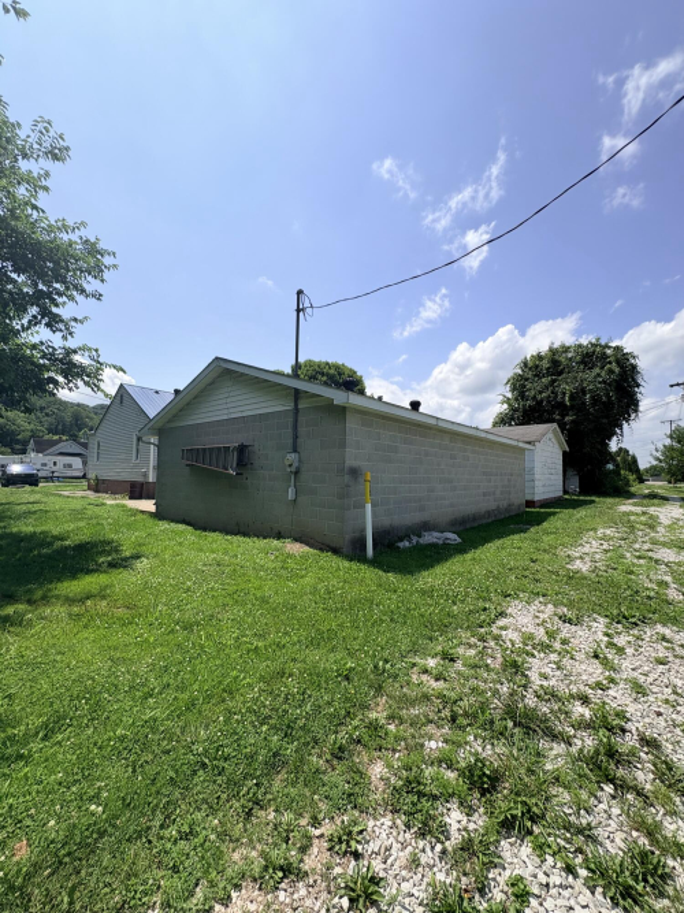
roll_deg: -1.6
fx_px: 369
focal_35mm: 14
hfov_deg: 85.7
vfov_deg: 102.1
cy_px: 456
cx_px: 342
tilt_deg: +3.2
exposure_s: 1/2146
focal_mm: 2.22
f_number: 2.2
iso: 40
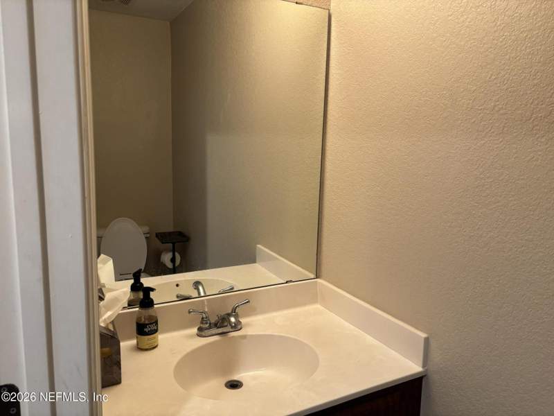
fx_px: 416
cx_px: 277
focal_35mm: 26
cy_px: 208
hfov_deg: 67.3
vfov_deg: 53.1
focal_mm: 5.96
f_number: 1.6
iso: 200
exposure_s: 1/60
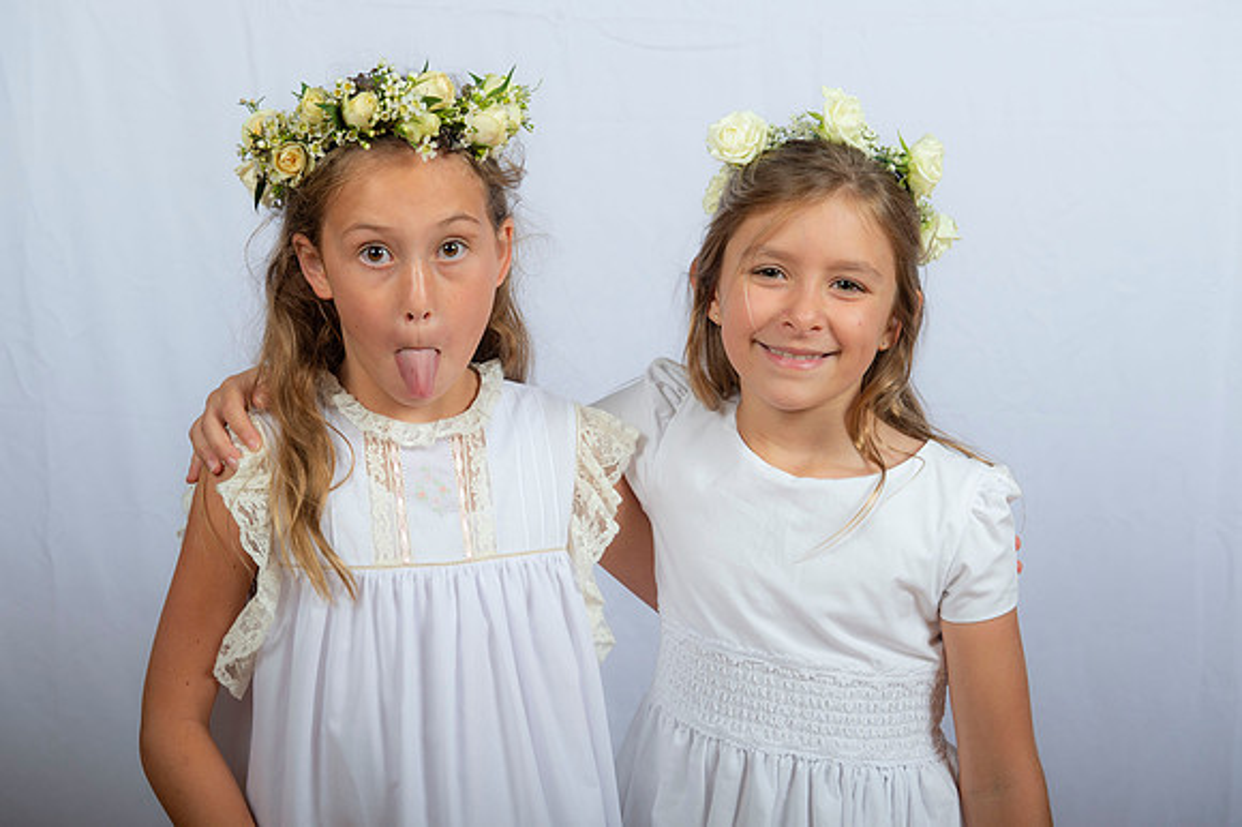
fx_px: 2069
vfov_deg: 22.6
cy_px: 414
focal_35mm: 60
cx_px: 621
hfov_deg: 33.4
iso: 320
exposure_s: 1/200
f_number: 8
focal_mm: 60
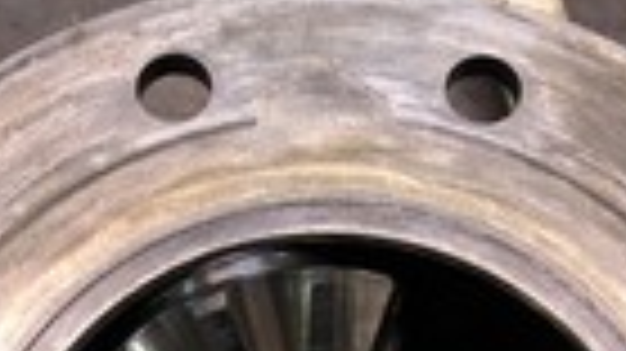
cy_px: 585
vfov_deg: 12.7
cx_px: 293
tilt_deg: -78.6
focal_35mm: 88
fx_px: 1460
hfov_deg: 24.2
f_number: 1.8
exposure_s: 1/15
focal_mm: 4
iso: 50
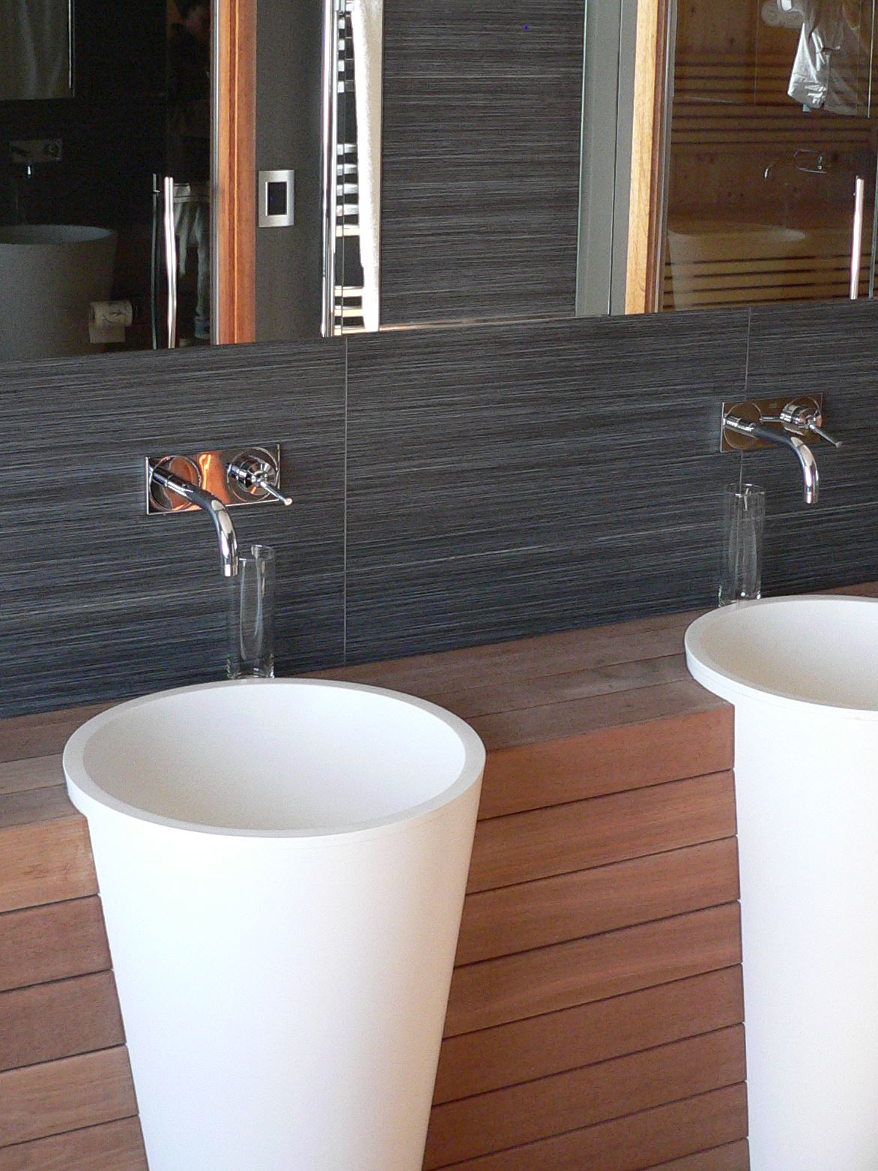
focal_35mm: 59
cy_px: 527
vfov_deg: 32.7
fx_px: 1995
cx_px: 479
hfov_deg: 24.8
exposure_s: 1/60
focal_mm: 6
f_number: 2.8
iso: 200
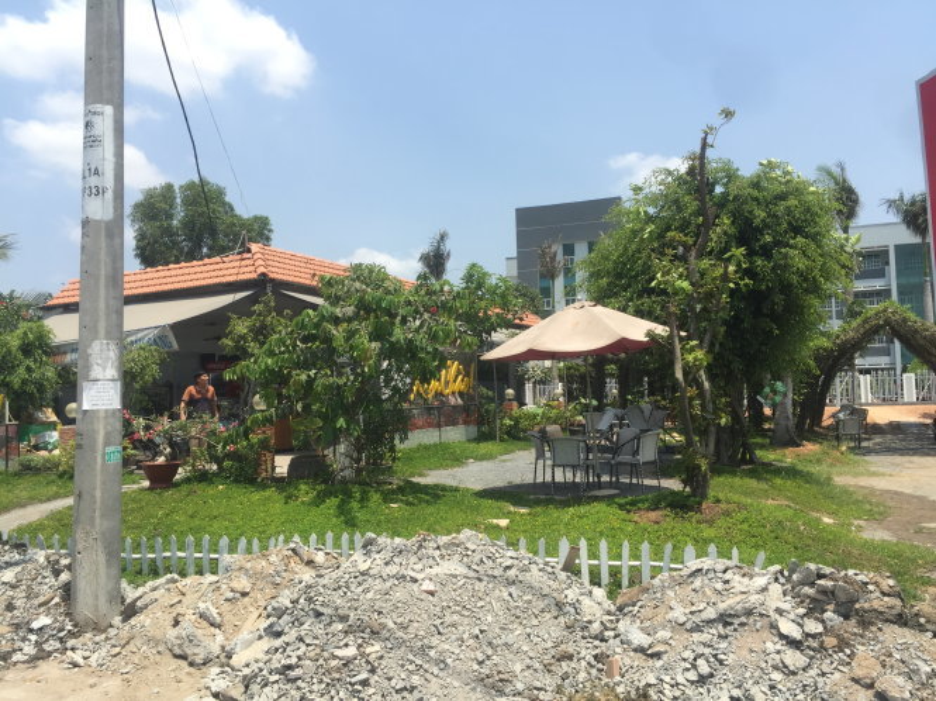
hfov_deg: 61.7
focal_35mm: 29
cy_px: 350
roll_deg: -0.7
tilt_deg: +4.2
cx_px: 468
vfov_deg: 48.2
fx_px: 784
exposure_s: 1/1319
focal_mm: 4.15
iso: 32
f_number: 2.2
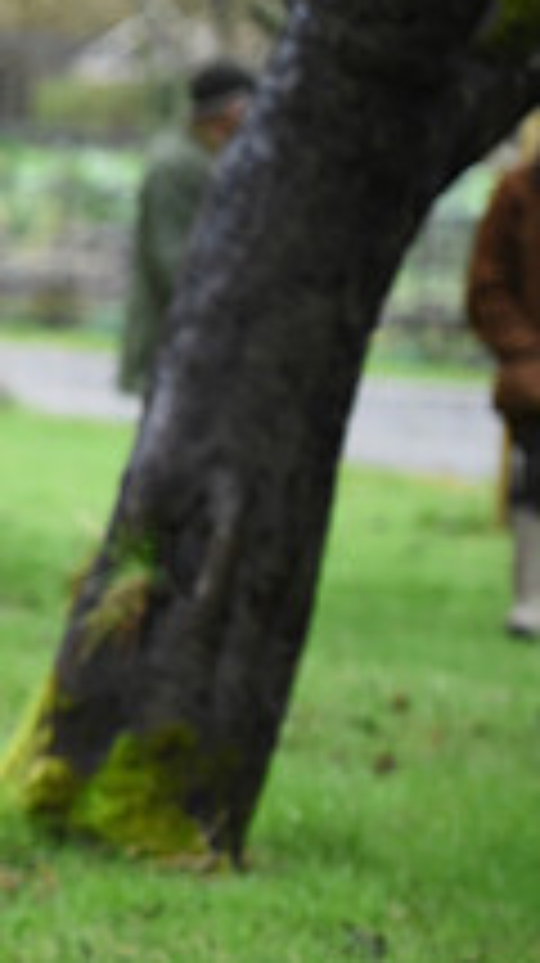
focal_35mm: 383
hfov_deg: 3.1
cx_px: -711
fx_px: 9773
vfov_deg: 5.6
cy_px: 634
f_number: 3.5
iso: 3200
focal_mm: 135
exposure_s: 1/1250
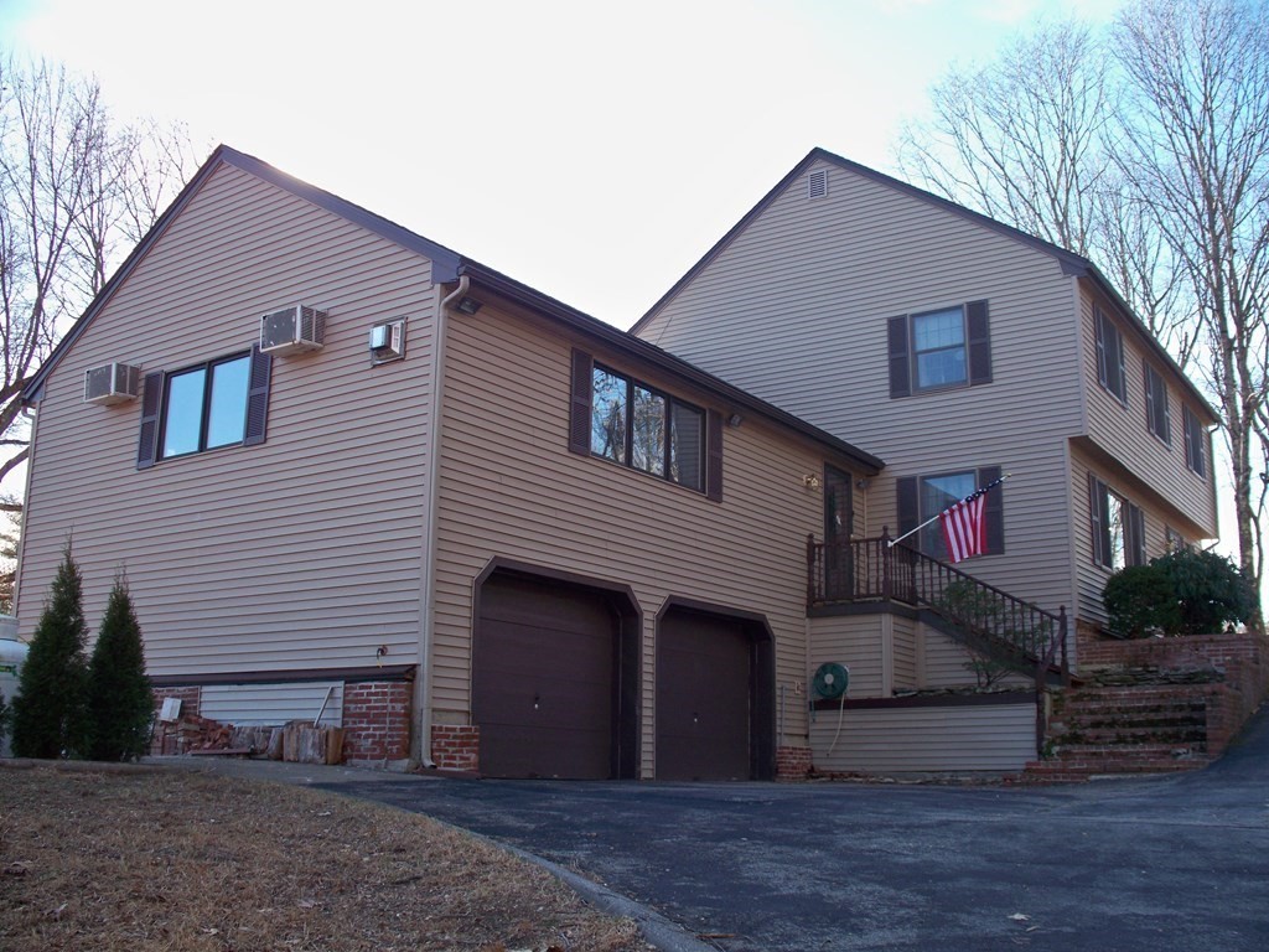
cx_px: 634
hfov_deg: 52.6
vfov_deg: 40.7
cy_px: 476
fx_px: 1283
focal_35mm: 35
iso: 125
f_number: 2.8
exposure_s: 1/250
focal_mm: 7.54
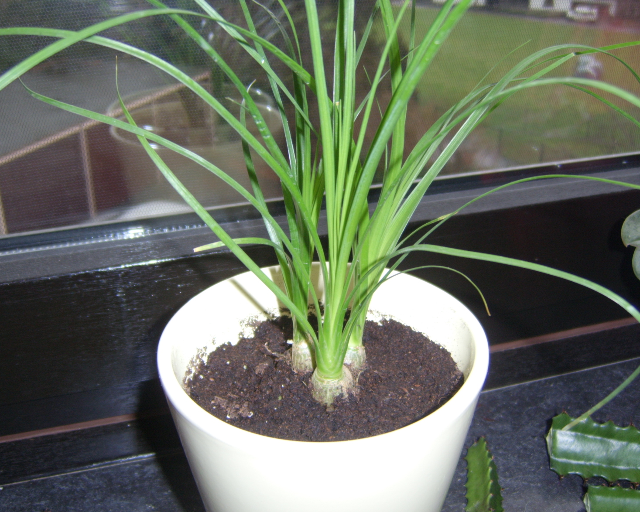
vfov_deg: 44.6
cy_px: 255
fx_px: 625
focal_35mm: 33
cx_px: 302
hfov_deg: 54.2
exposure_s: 1/125
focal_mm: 8.13
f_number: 2.7
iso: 92
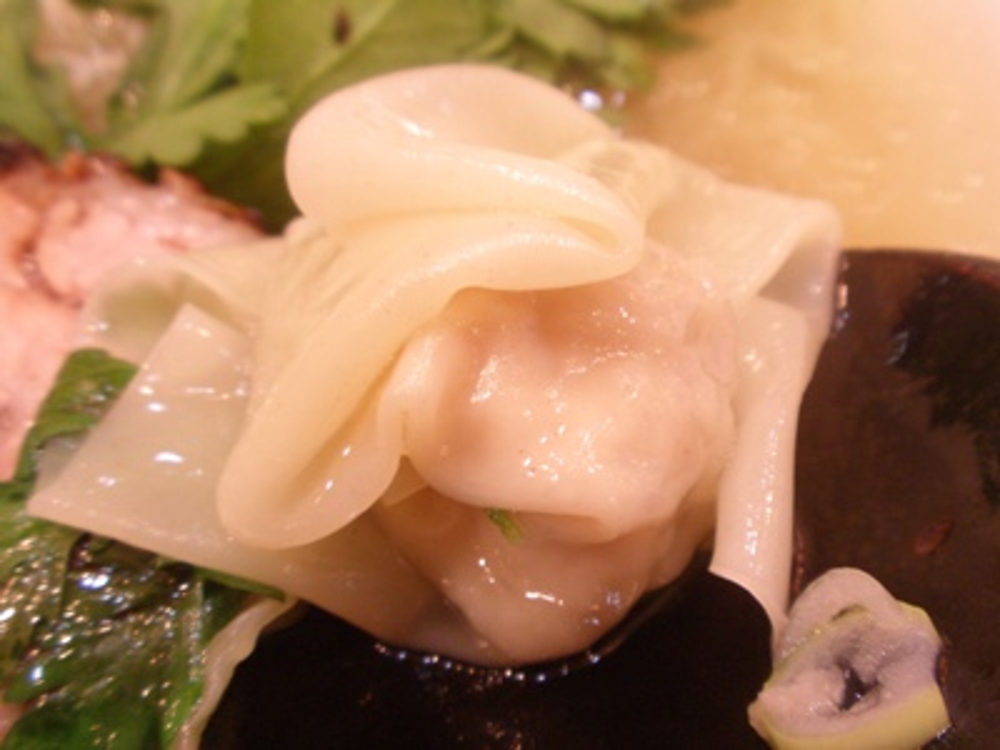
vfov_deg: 38.7
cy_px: 375
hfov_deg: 50.1
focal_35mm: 37
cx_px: 500
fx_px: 1069
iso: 100
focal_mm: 6.6
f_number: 3.5
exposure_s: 1/15
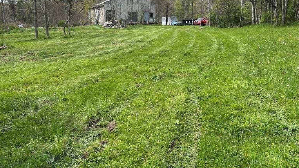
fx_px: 301
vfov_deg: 30.5
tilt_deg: -20.2
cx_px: 149
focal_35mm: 38
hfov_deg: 52.8
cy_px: 133
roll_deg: -1.7
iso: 50
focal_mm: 5.7
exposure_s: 1/1779
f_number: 1.5
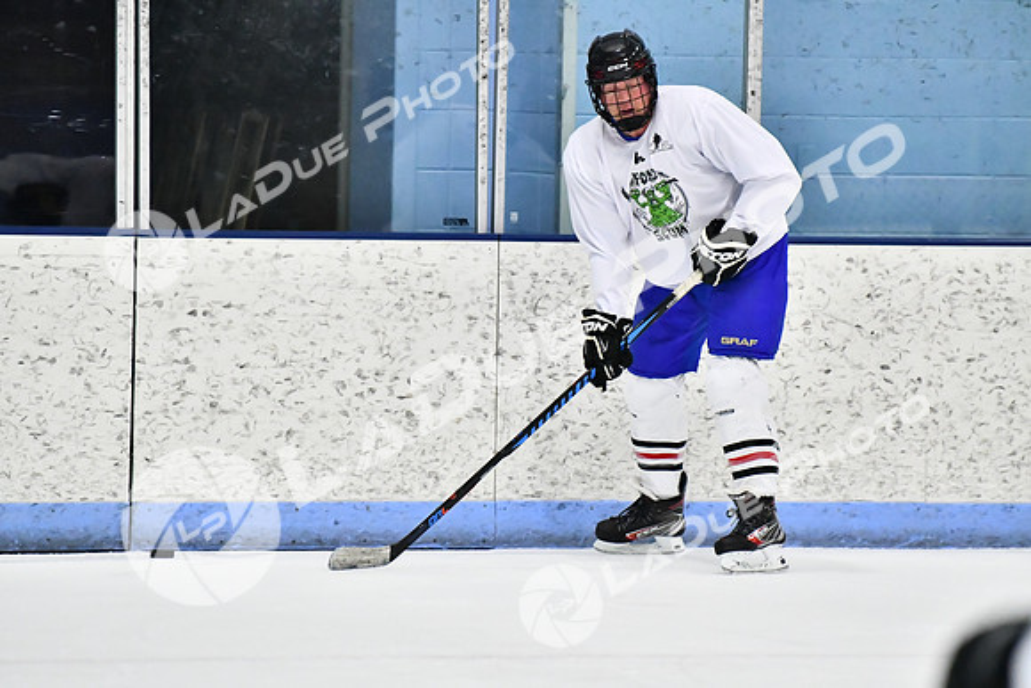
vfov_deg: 4.6
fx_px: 8593
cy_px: 344
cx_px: 516
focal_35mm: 300
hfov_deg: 6.9
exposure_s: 1/1250
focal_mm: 200
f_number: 3.2
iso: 6400
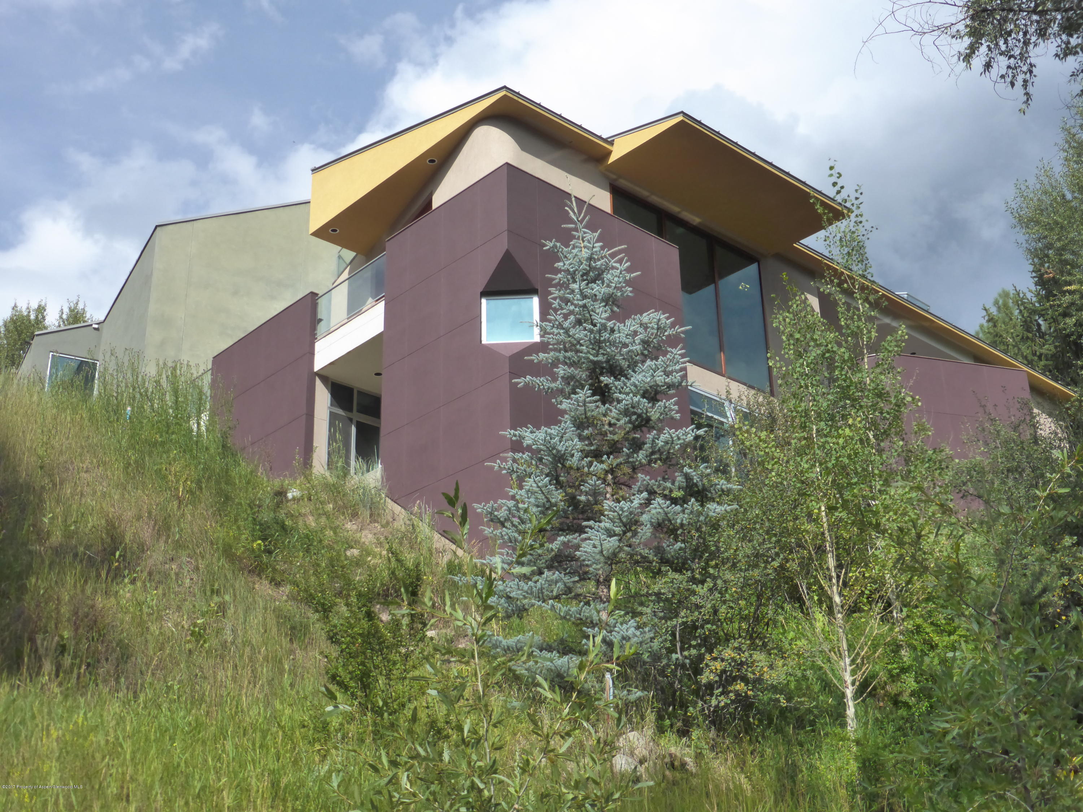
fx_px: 1377
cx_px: 542
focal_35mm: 44
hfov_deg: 42.9
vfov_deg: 32.9
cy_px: 406
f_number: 4.1
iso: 400
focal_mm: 7.9
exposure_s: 1/1000
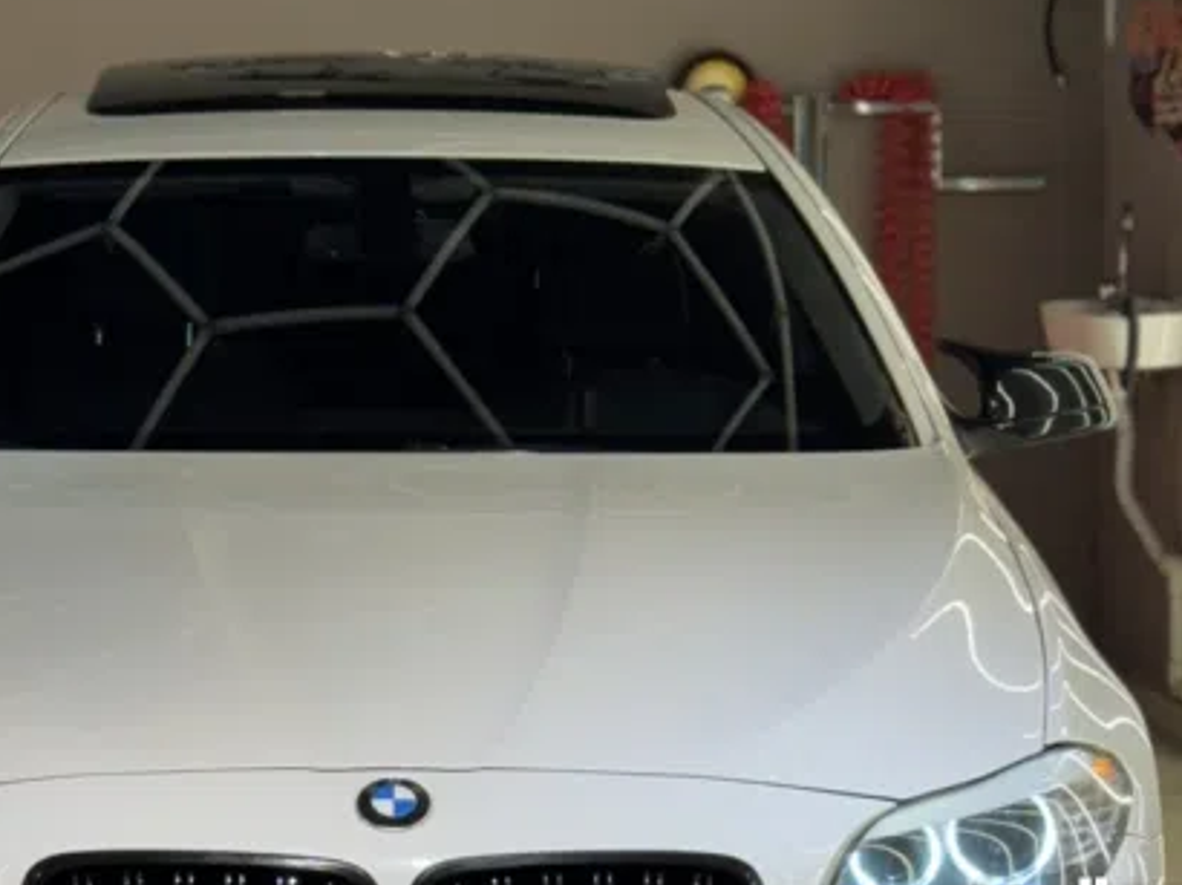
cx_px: 447
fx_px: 2559
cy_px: 461
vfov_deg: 19.6
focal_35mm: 75
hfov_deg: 25.9
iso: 100
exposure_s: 1/100
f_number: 1.78
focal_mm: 6.76
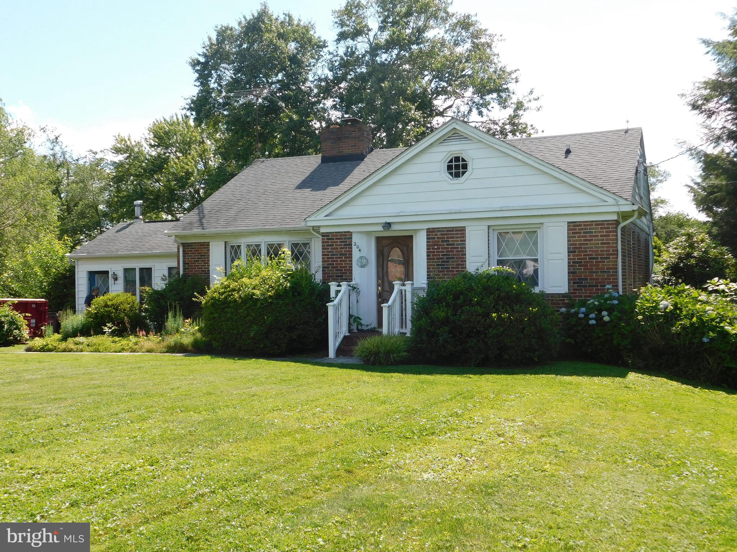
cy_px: 276
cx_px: 368
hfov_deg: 51.4
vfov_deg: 39.7
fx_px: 766
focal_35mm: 36
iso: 125
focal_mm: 6.3
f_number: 3.5
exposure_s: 1/640
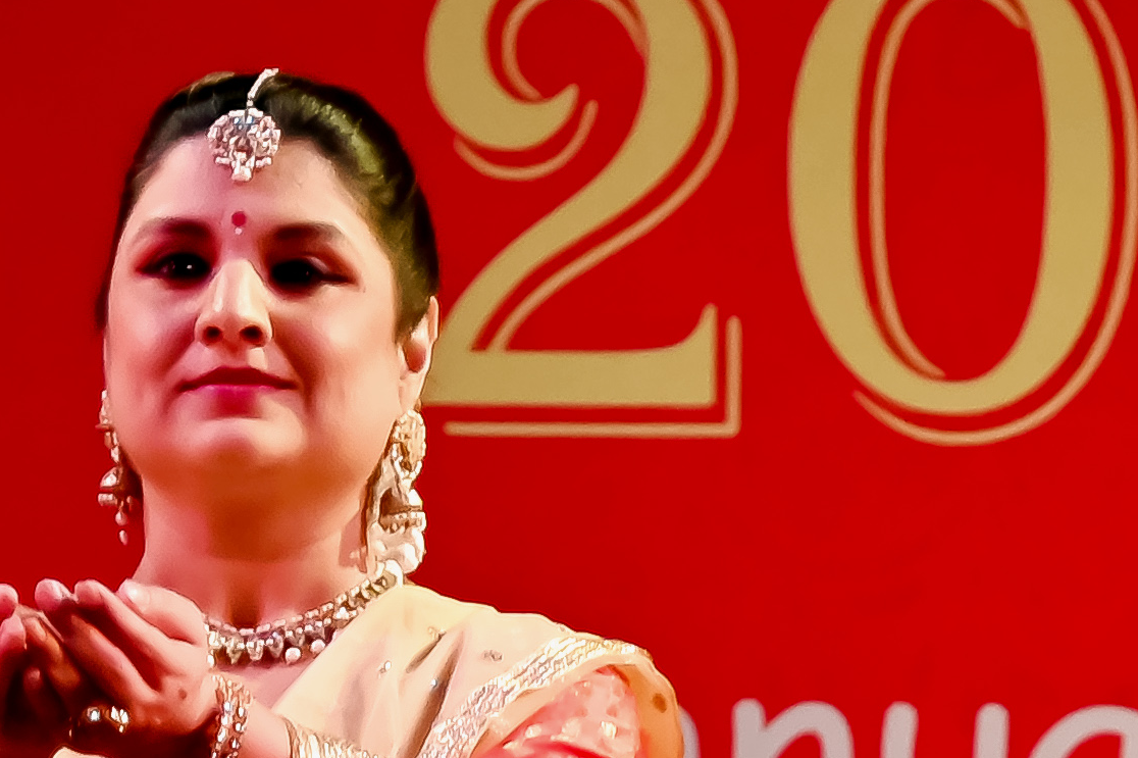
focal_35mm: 569
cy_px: 1623
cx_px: 1392
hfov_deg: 3.6
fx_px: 17978
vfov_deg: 2.4
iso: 2000
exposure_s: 1/320
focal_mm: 105
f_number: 4
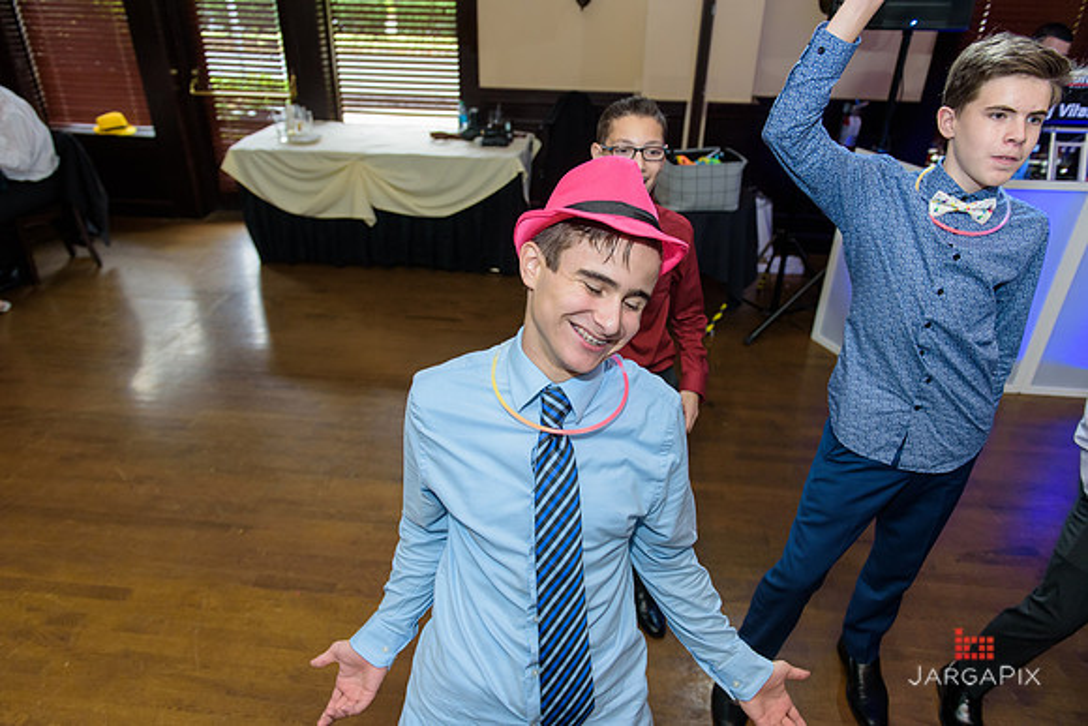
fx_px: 725
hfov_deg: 73.7
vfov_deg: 53.2
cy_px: 363
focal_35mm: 24
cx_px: 544
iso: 1600
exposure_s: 1/125
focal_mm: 24
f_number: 3.2
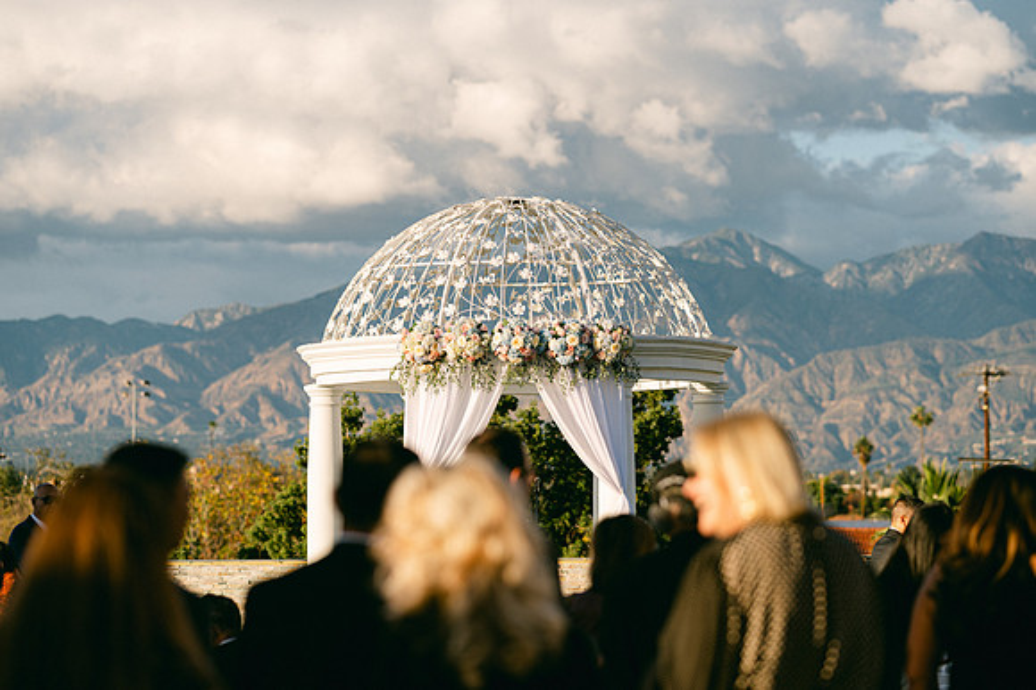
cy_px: 330
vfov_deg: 12.5
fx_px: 3154
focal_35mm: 110
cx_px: 541
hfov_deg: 18.6
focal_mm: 105
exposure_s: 1/2500
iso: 100
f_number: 2.8
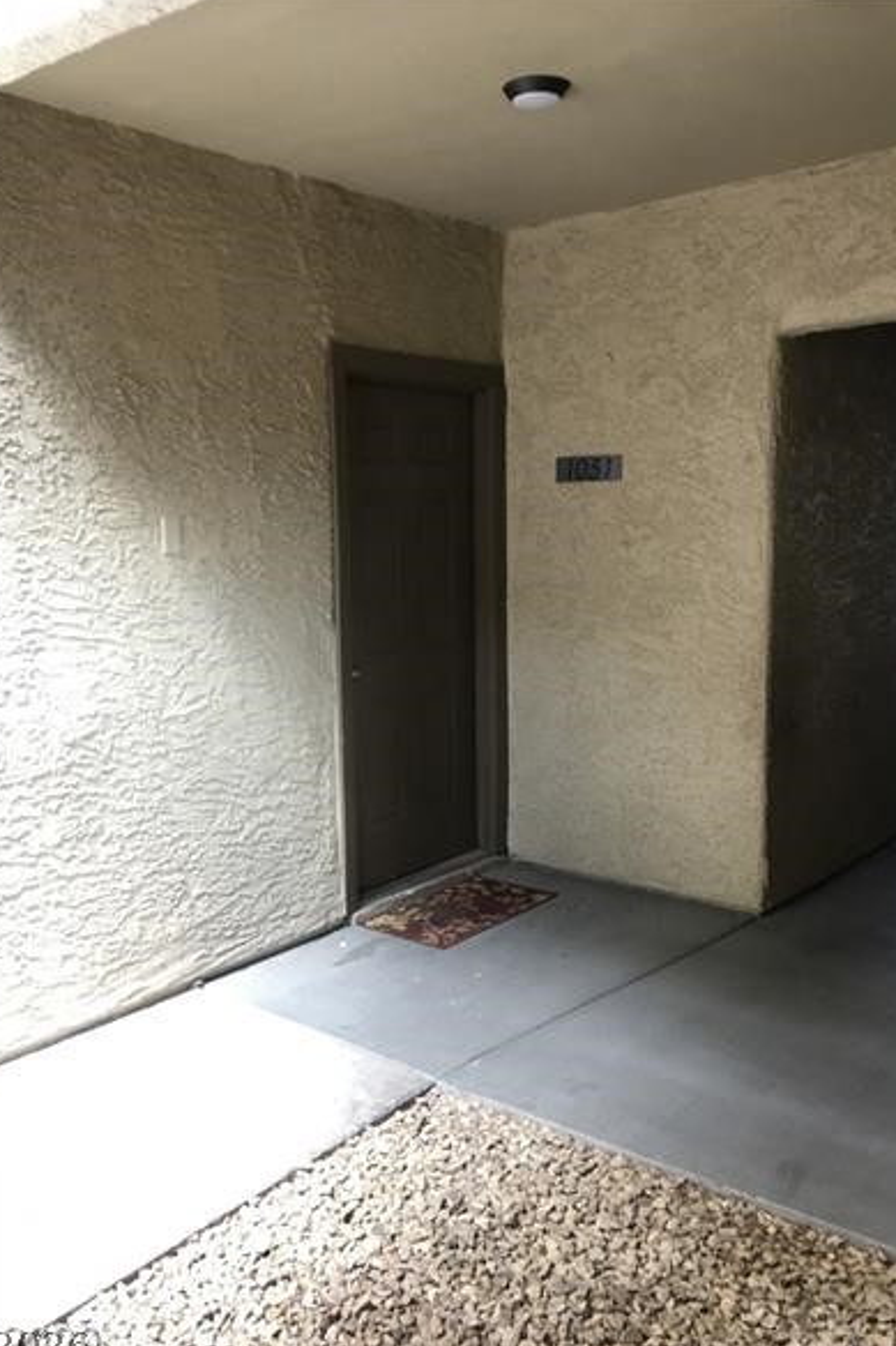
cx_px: 410
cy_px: 682
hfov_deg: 42.3
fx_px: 1158
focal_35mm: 31
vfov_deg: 60.3
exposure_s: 1/15
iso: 50
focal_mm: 4.15
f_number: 2.2
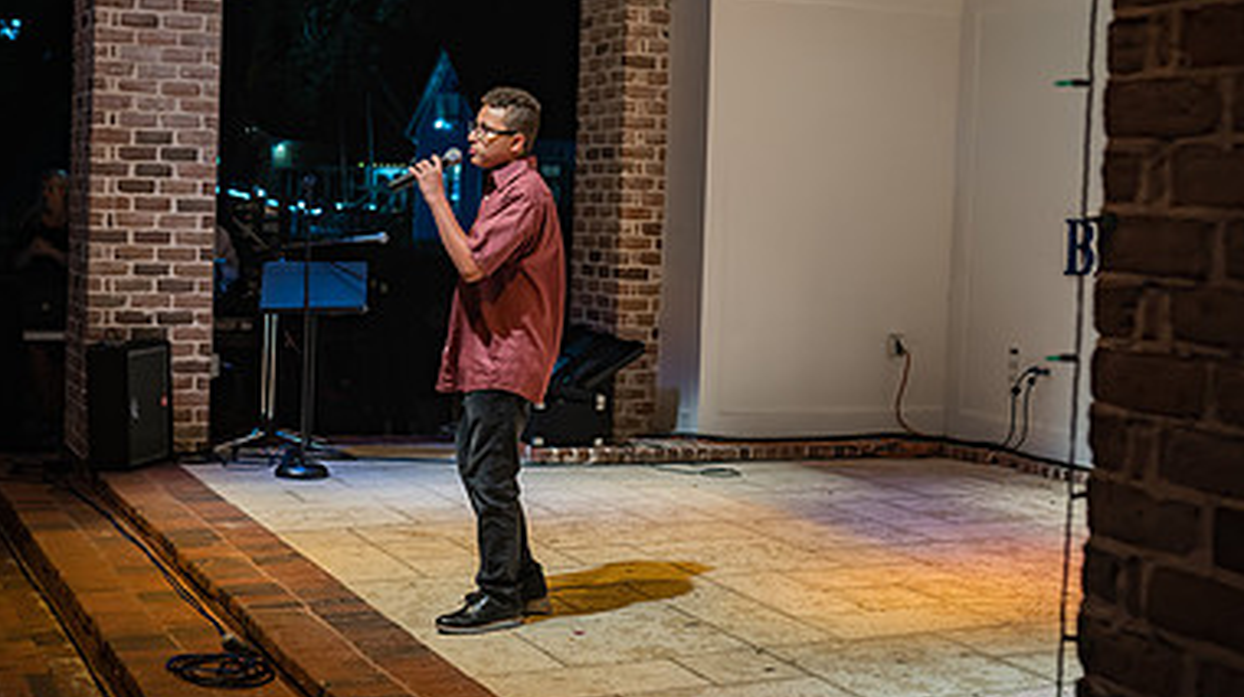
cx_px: 494
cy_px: 259
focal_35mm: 56
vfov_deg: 21.3
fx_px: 1846
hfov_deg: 37.1
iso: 1000
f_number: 2.8
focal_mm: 35
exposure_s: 1/125
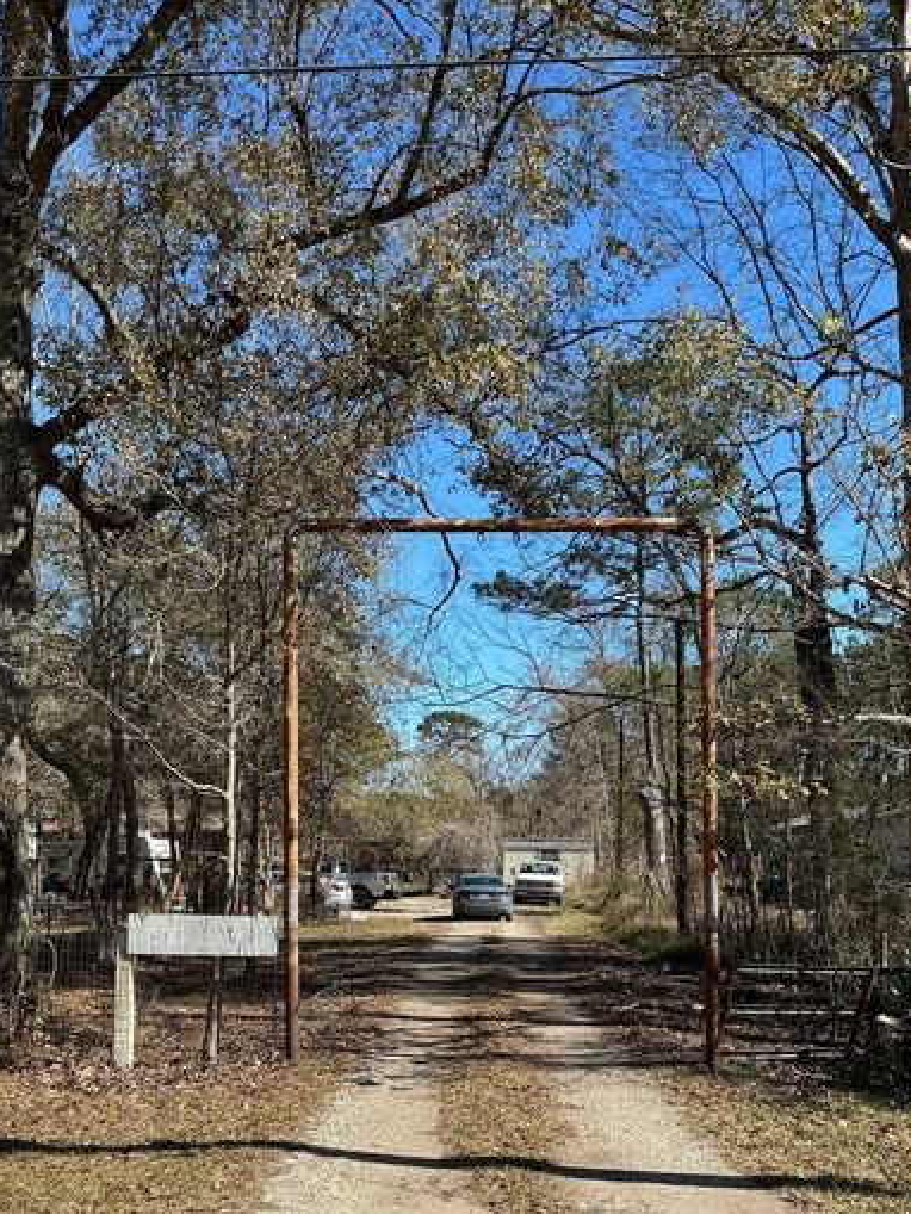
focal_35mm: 38
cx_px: 513
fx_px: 1333
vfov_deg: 48.3
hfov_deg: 37.7
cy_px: 793
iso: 25
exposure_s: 1/1279
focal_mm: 3
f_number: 1.8
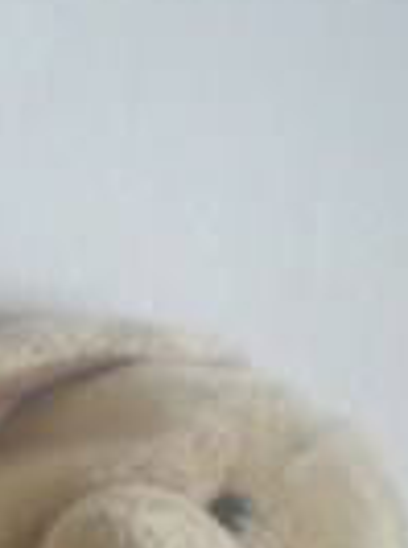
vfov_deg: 13.1
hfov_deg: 9.5
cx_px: -264
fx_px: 2353
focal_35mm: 149
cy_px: 581
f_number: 3.1
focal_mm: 6.3
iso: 200
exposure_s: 1/49
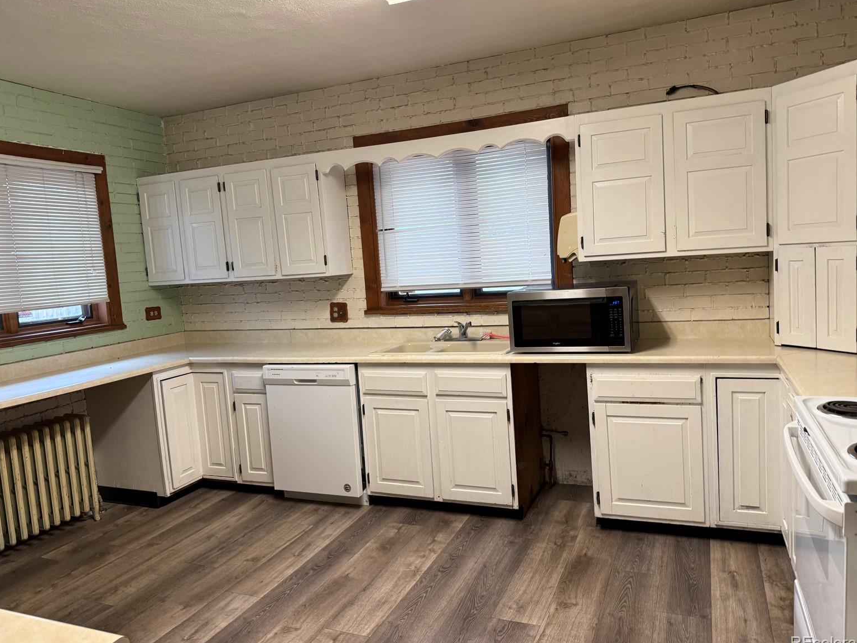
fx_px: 619
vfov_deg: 54.9
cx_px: 435
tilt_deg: -4.0
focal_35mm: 25
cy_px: 319
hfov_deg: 69.4
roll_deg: +3.3
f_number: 1.78
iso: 160
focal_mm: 6.76
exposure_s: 1/60
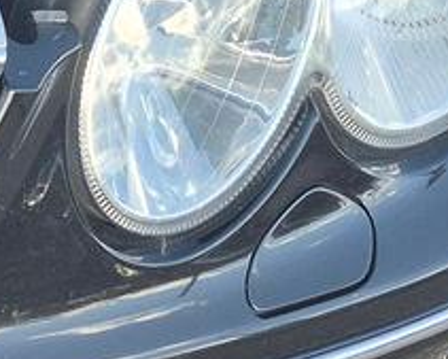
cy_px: -384
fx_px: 1804
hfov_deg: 10.7
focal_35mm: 136
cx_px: -811
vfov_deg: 10.4
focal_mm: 5.4
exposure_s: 1/742
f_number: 1.8
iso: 80
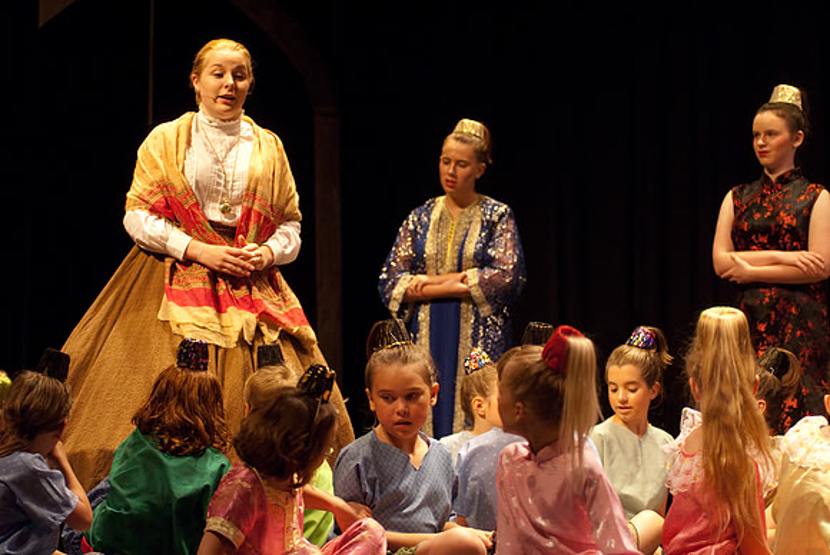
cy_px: 278
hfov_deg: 17.0
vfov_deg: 11.4
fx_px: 2769
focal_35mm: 120
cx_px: 415
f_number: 2.8
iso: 1000
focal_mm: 80
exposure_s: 1/125
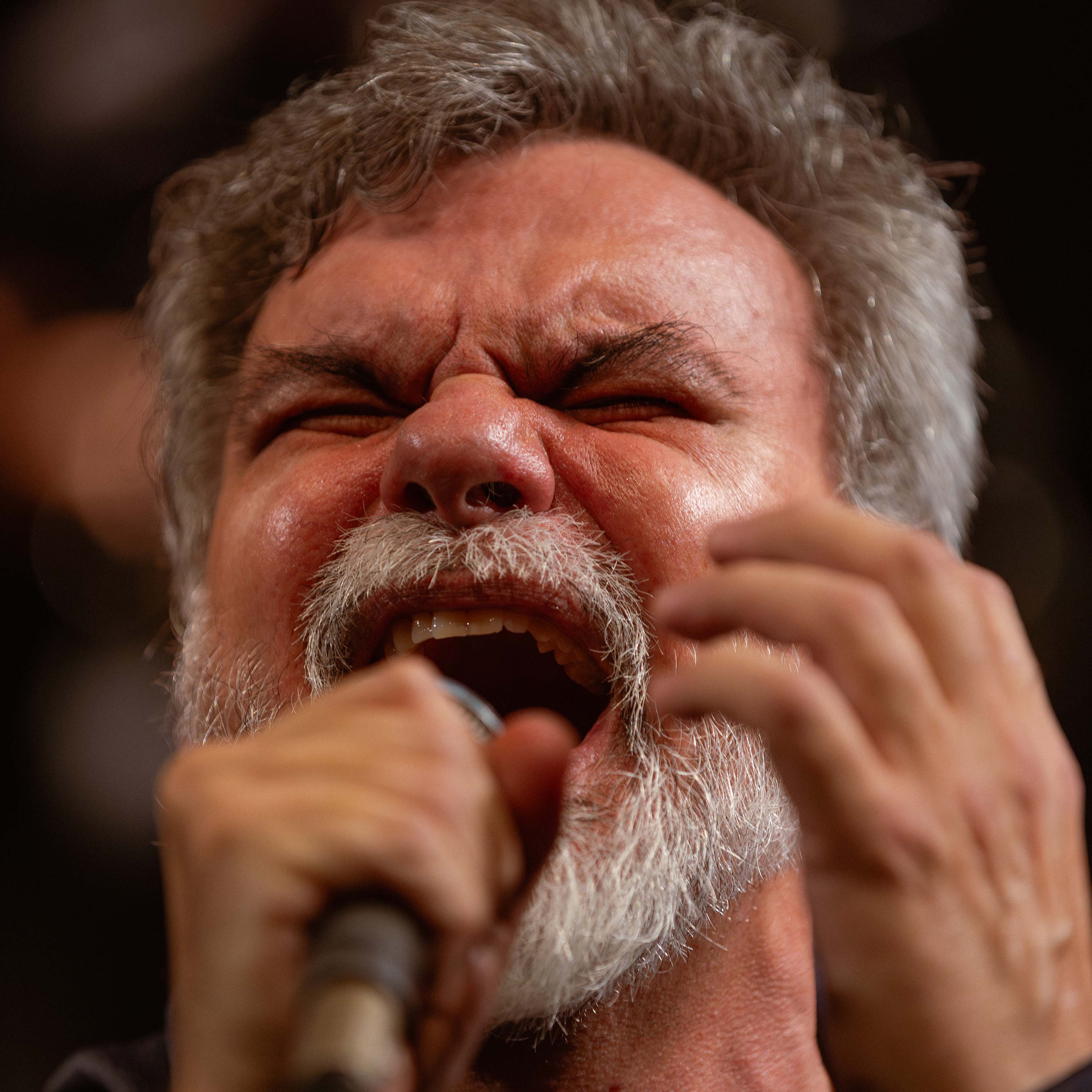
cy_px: 491
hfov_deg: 8.1
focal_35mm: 217
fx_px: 7745
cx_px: 546
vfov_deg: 8.1
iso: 1000
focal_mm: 170
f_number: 2.8
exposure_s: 1/160
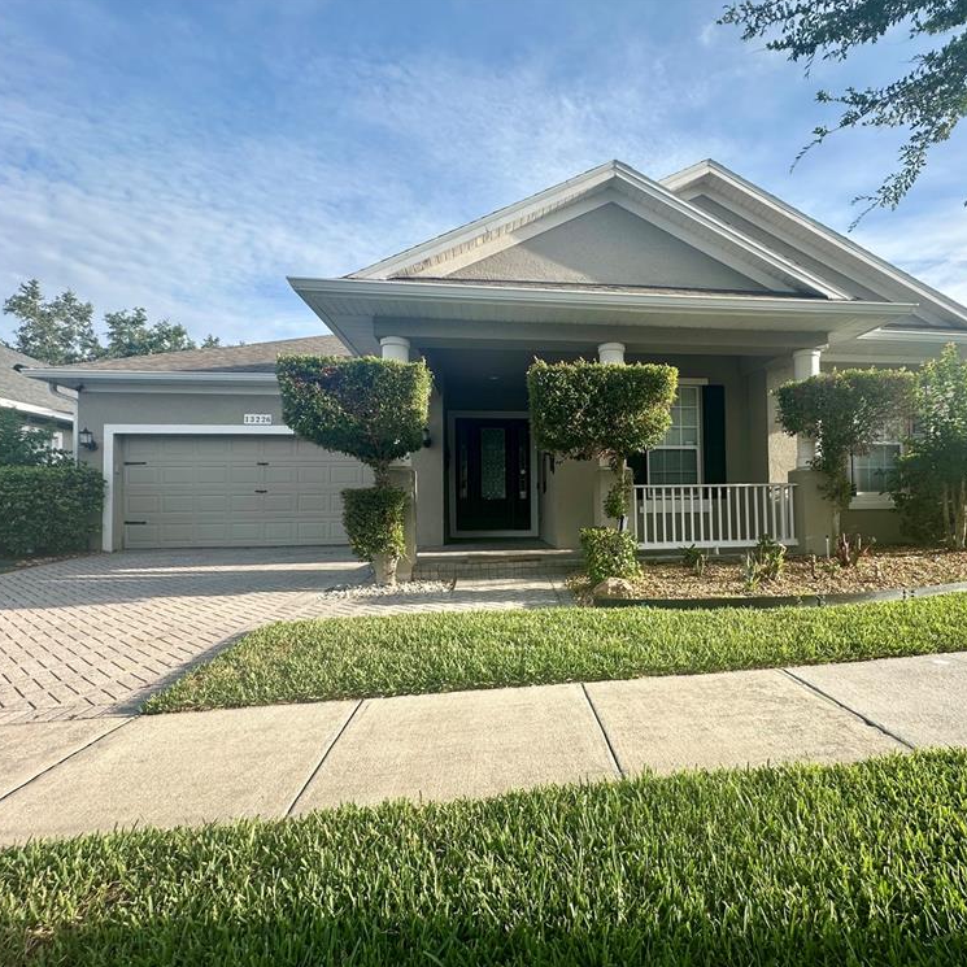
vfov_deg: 84.0
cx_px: 566
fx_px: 537
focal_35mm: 17
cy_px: 491
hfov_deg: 83.2
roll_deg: -1.2
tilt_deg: +2.1
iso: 40
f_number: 2.2
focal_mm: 2.22
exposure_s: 1/447
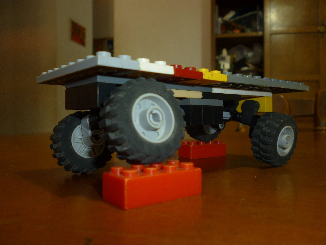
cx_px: 169
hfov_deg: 58.3
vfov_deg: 45.4
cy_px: 119
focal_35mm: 31
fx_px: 292
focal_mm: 5
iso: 100
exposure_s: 1/3.2
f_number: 3.1
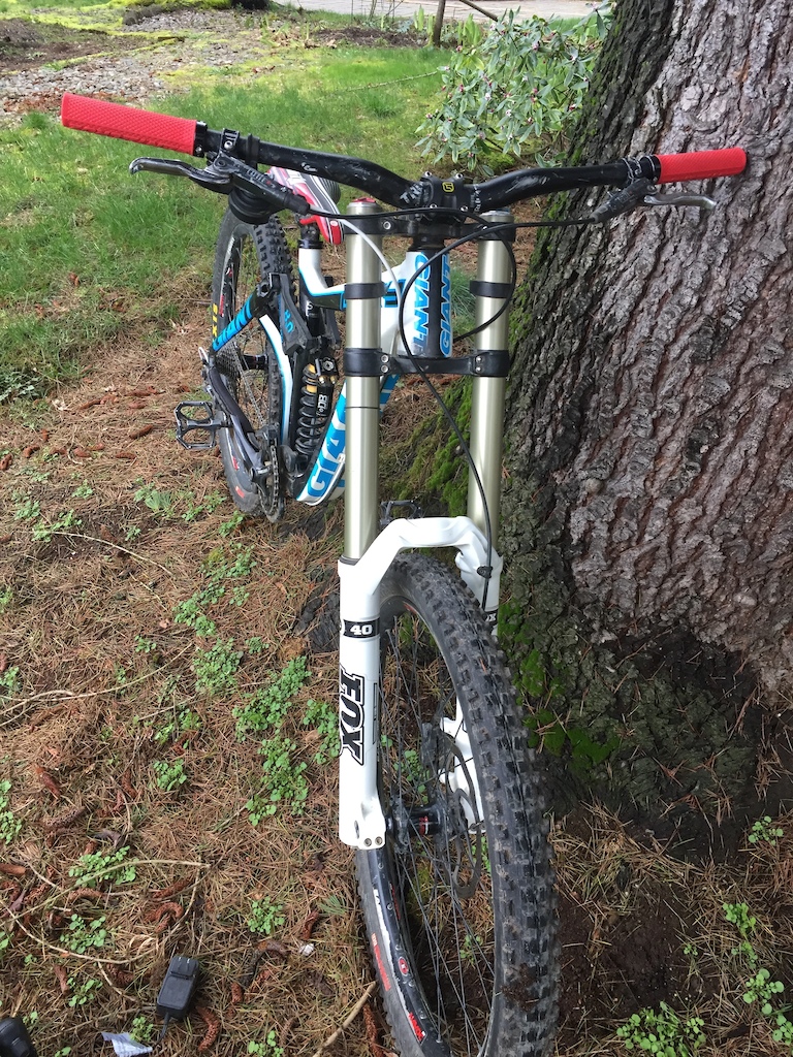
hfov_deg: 48.2
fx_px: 886
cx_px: 396
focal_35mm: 29
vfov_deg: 61.7
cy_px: 528
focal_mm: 4.15
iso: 32
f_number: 2.2
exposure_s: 1/30
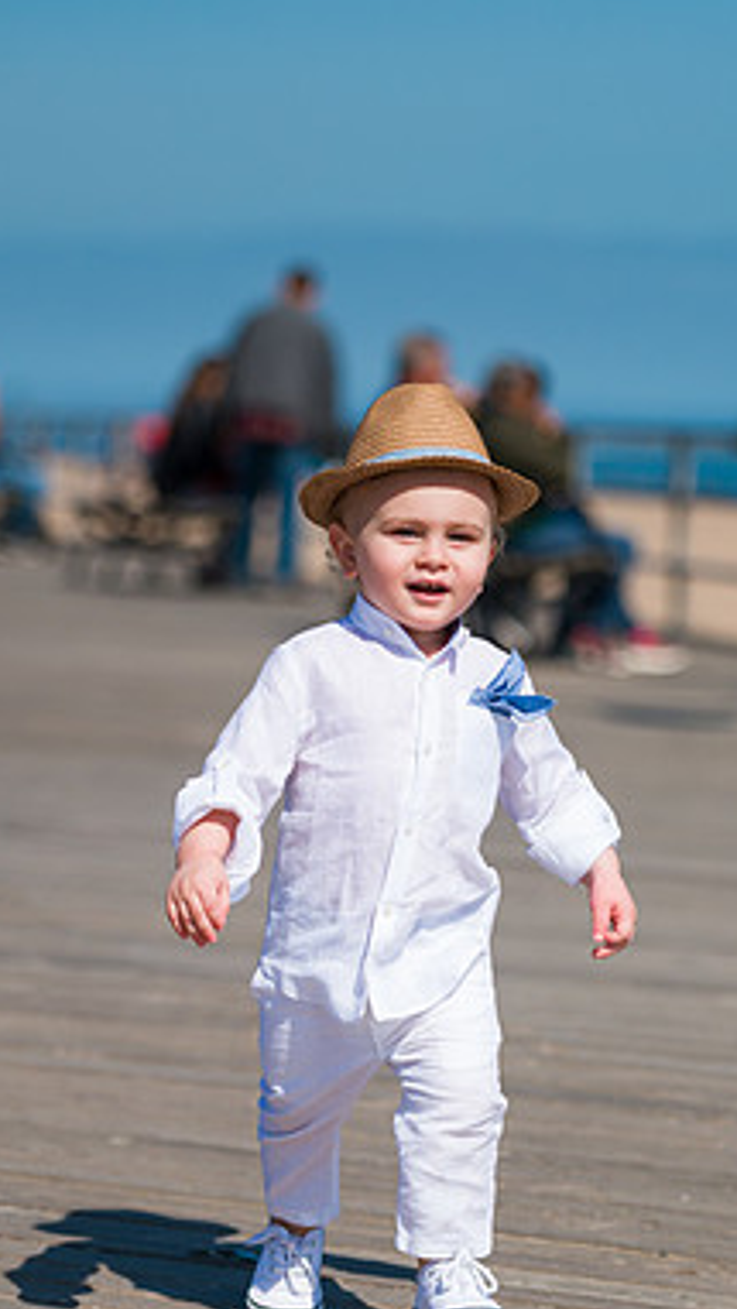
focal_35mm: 167
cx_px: 483
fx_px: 5799
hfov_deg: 7.3
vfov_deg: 12.9
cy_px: 658
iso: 200
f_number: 3.2
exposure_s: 1/8000
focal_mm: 105
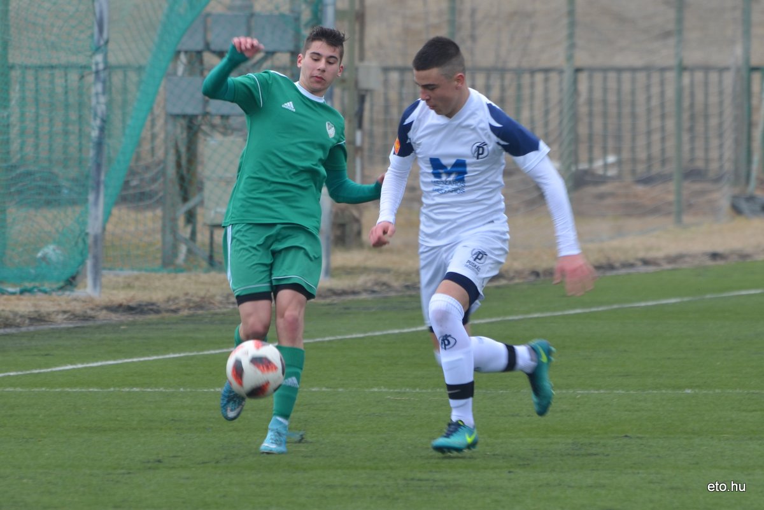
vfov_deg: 4.0
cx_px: 382
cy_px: 255
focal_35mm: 345
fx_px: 7324
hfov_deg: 6.0
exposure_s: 1/200
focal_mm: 230
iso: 200
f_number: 5.3
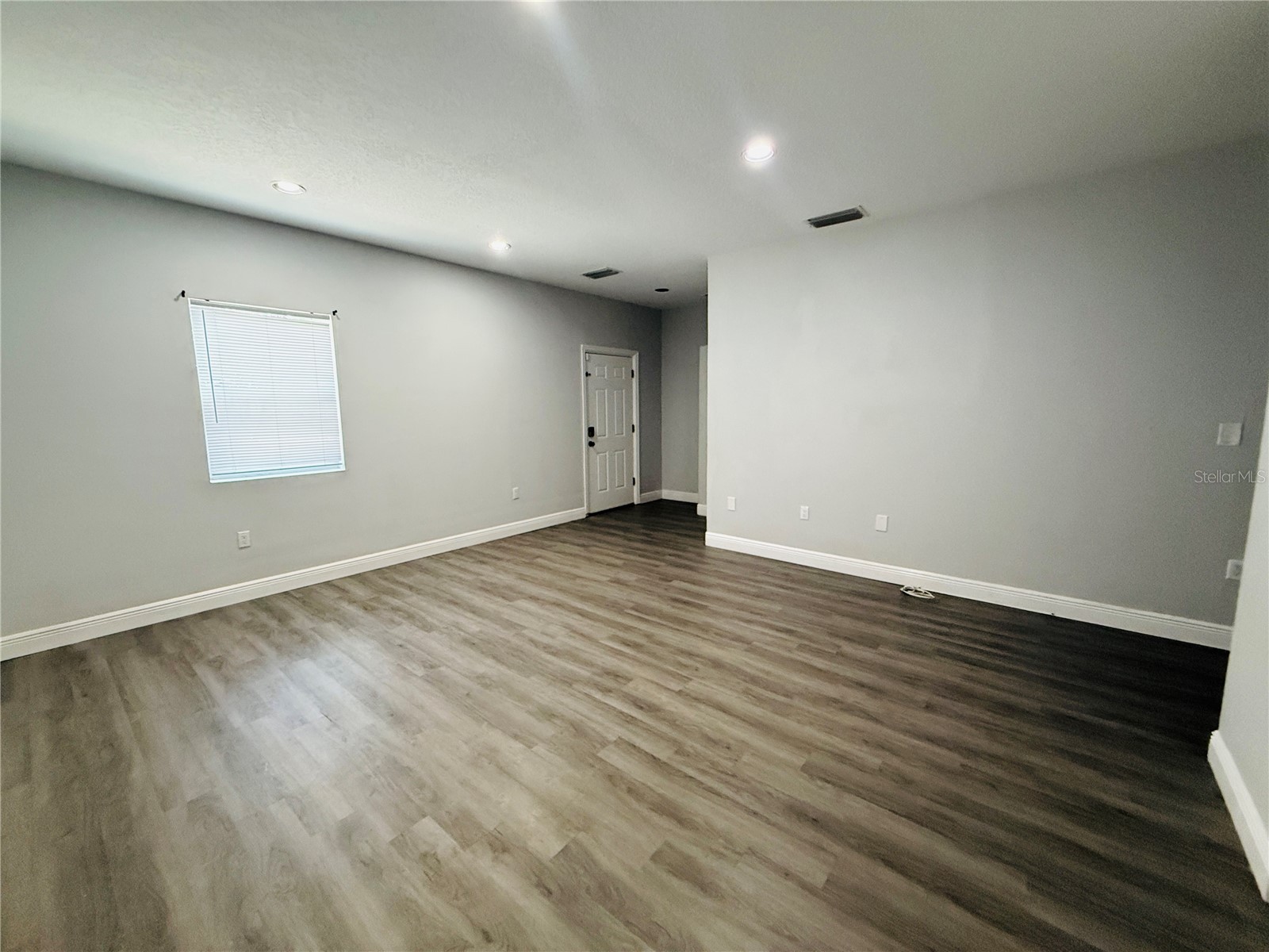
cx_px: 634
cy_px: 476
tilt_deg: -6.9
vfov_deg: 85.7
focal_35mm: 14
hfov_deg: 102.1
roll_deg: -0.4
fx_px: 513
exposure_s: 1/120
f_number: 2.2
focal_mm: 2.22
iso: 640
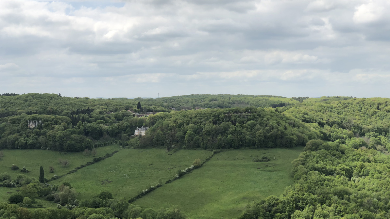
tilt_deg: -1.6
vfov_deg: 21.1
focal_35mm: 57
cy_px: 119
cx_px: 195
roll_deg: +0.6
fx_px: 589
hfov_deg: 36.6
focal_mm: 6
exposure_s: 1/1372
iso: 16
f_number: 2.4
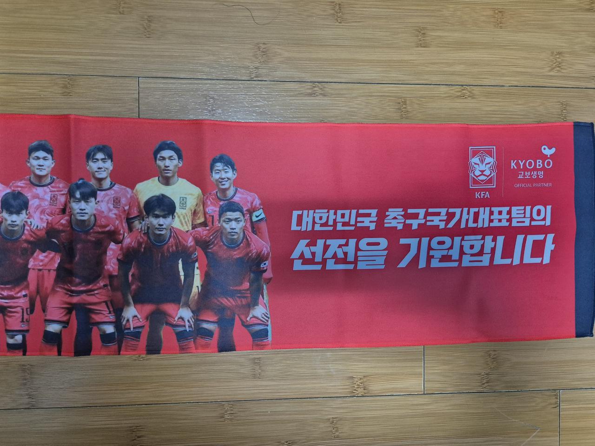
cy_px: 223
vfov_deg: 58.9
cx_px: 298
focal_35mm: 23
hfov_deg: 73.9
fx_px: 395
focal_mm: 5.4
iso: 1000
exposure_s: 1/120
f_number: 1.8
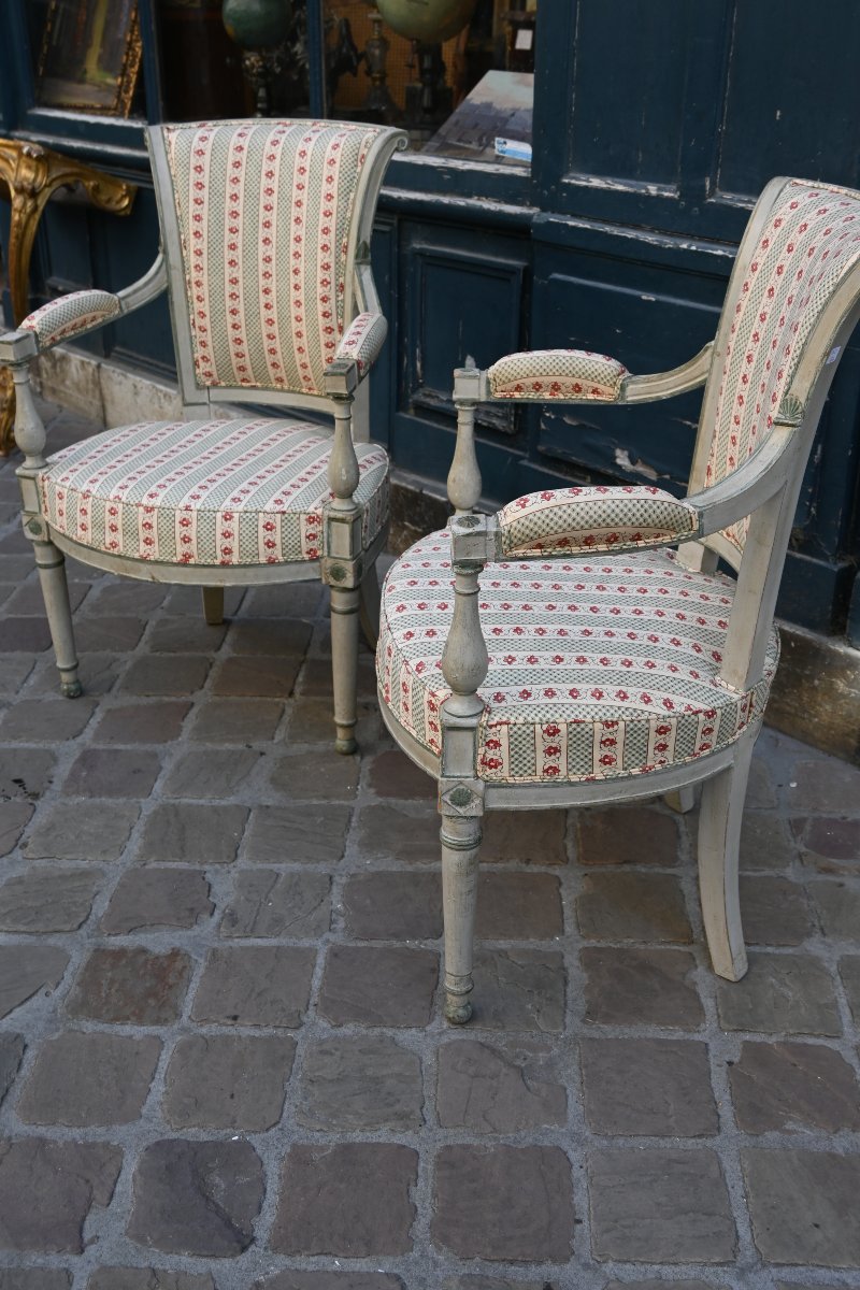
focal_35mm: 37
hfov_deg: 36.2
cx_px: 430
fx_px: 1317
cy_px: 645
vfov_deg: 52.2
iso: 200
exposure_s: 1/250
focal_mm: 24.5
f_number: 5
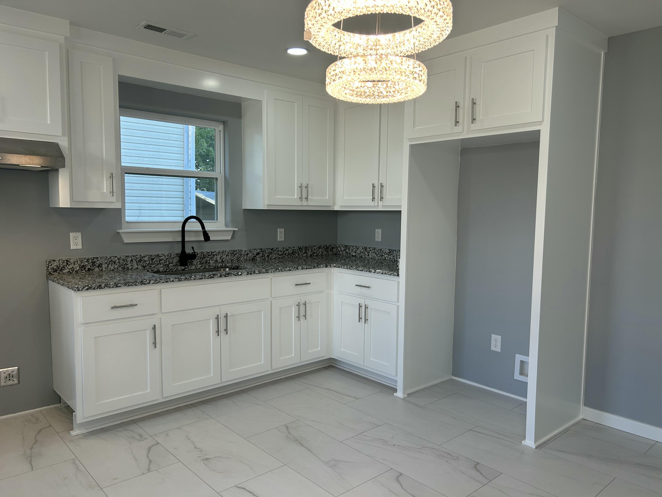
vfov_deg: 53.1
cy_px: 248
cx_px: 331
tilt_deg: -4.9
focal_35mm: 26
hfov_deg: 67.3
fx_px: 497
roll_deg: +0.0
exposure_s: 1/201
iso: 40
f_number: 1.5
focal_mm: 5.7
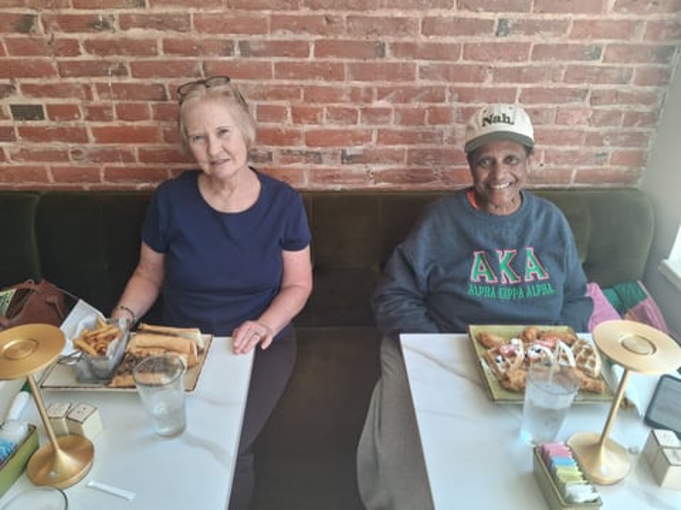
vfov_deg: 51.4
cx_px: 340
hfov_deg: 65.3
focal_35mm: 27
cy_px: 255
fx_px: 531
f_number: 1.8
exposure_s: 1/120
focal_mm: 4
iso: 64
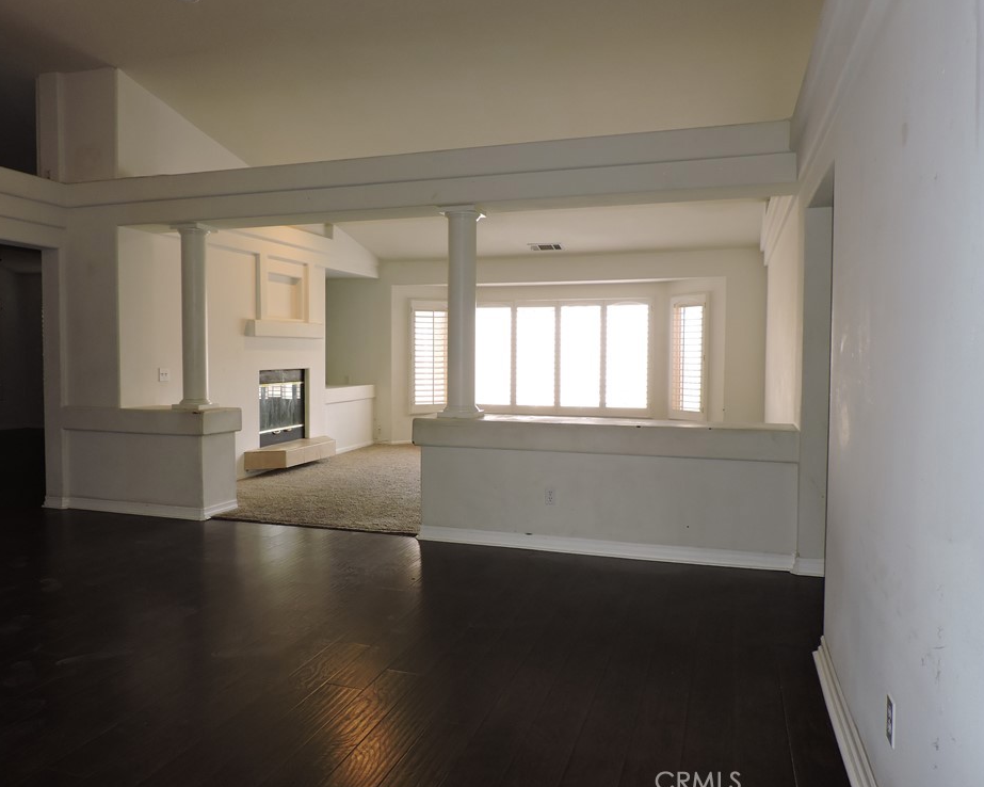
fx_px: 757
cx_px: 450
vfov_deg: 54.9
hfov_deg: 65.9
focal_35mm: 26
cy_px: 387
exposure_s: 1/40
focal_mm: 4.3
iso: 125
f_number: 3
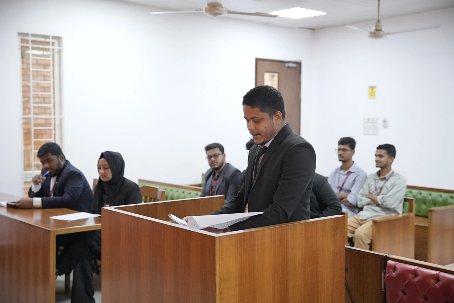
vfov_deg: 28.6
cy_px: 152
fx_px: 593
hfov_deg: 41.9
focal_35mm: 47
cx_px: 227
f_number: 3.2
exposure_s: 1/160
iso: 4000
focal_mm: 47
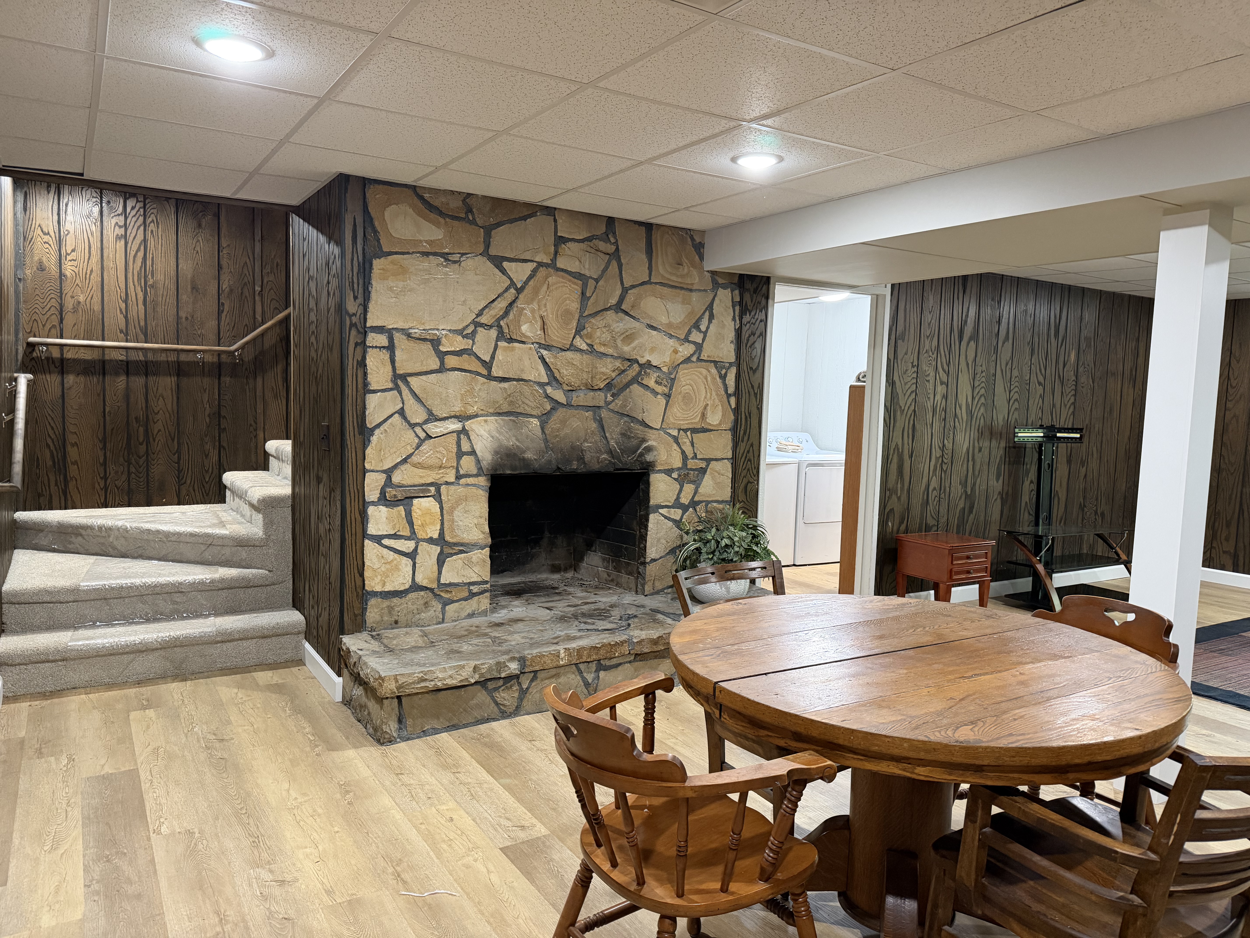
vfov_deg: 56.8
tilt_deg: -5.6
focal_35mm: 24
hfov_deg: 71.6
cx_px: 625
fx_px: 867
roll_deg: -1.8
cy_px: 469
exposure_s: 1/60
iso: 500
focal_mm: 6.76
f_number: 1.78
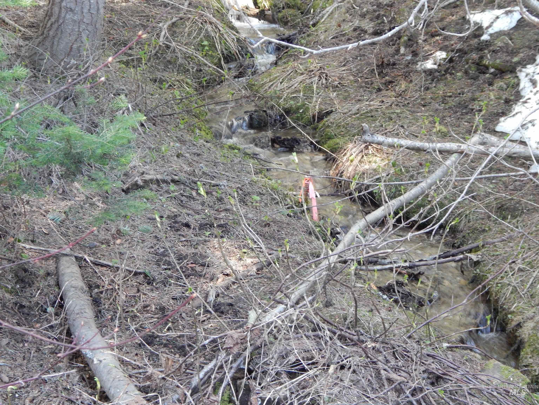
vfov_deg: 21.3
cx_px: 270
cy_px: 202
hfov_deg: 28.2
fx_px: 1074
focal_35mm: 69
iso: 400
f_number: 4.1
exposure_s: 1/30
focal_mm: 12.3
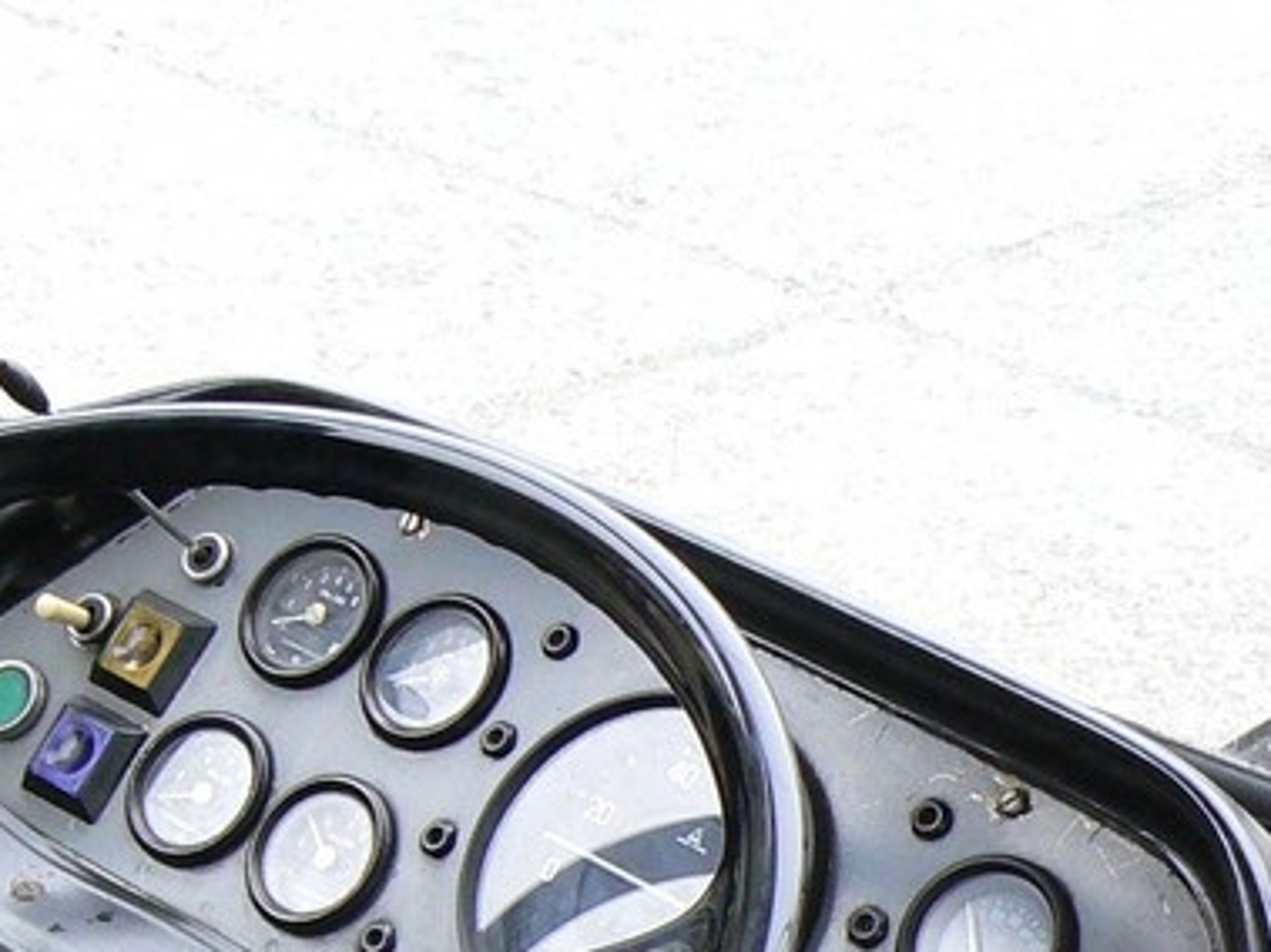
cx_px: 268
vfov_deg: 13.5
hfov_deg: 18.2
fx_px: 3927
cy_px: 1071
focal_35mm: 107
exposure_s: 1/125
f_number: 2.8
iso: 200
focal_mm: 6.2
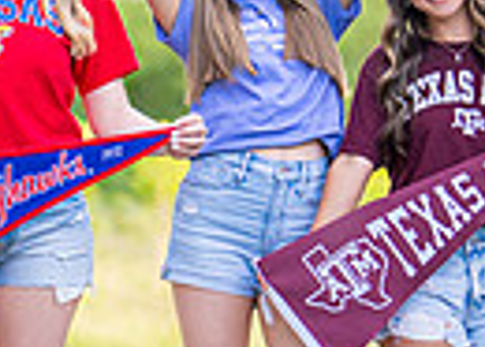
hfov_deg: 7.4
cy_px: 289
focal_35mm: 272
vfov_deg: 5.3
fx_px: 3749
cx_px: 118
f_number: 1.2
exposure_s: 1/1000
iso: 200
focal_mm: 50
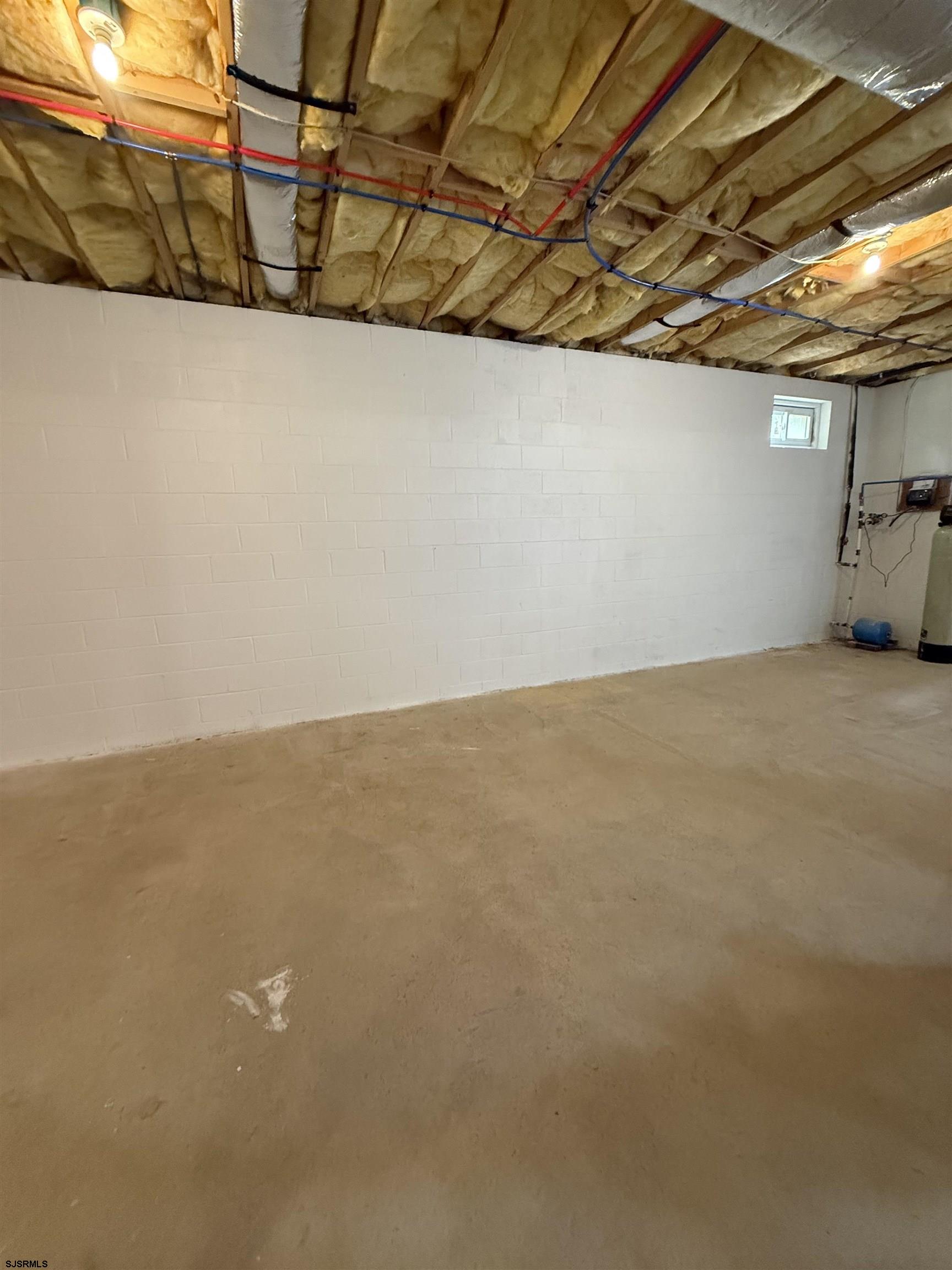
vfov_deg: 102.1
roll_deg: +2.0
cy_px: 635
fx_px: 513
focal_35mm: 14
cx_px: 476
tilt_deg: -9.1
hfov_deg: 85.7
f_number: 2.2
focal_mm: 2.22
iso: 640
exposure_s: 1/60
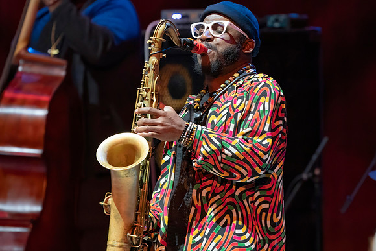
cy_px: 185
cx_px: 266
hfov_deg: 3.8
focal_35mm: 535
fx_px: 5593
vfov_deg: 2.6
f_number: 5.6
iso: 5000
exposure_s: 1/320
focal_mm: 318
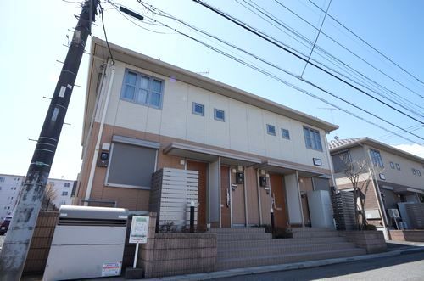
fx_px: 282
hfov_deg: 73.9
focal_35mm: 24
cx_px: 212
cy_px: 140
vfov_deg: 52.9
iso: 200
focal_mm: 16
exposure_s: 1/125
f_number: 11
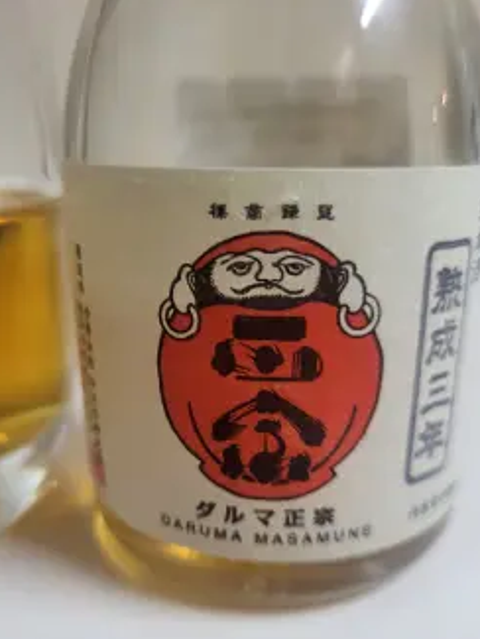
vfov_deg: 56.5
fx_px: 591
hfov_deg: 44.2
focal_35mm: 32
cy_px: 370
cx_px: 222
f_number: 1.8
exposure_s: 1/50
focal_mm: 5.4
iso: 500
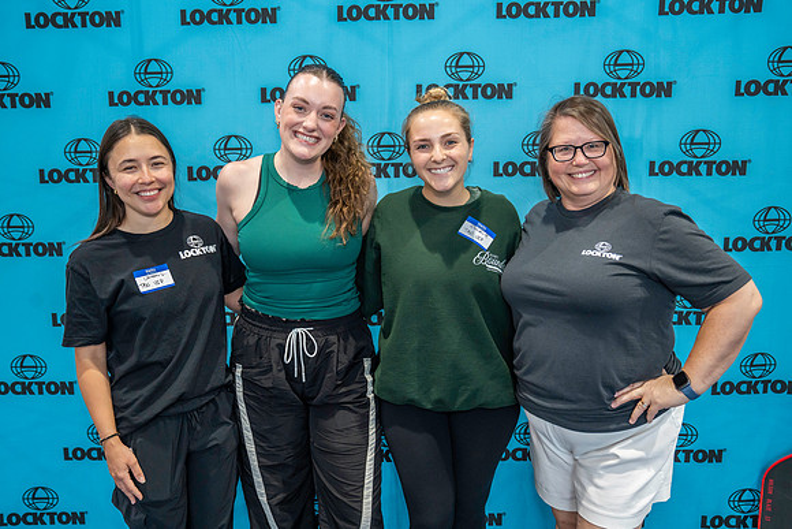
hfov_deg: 60.3
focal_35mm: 31
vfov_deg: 42.3
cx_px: 396
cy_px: 264
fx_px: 682
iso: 2000
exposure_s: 1/160
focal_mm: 31
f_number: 4
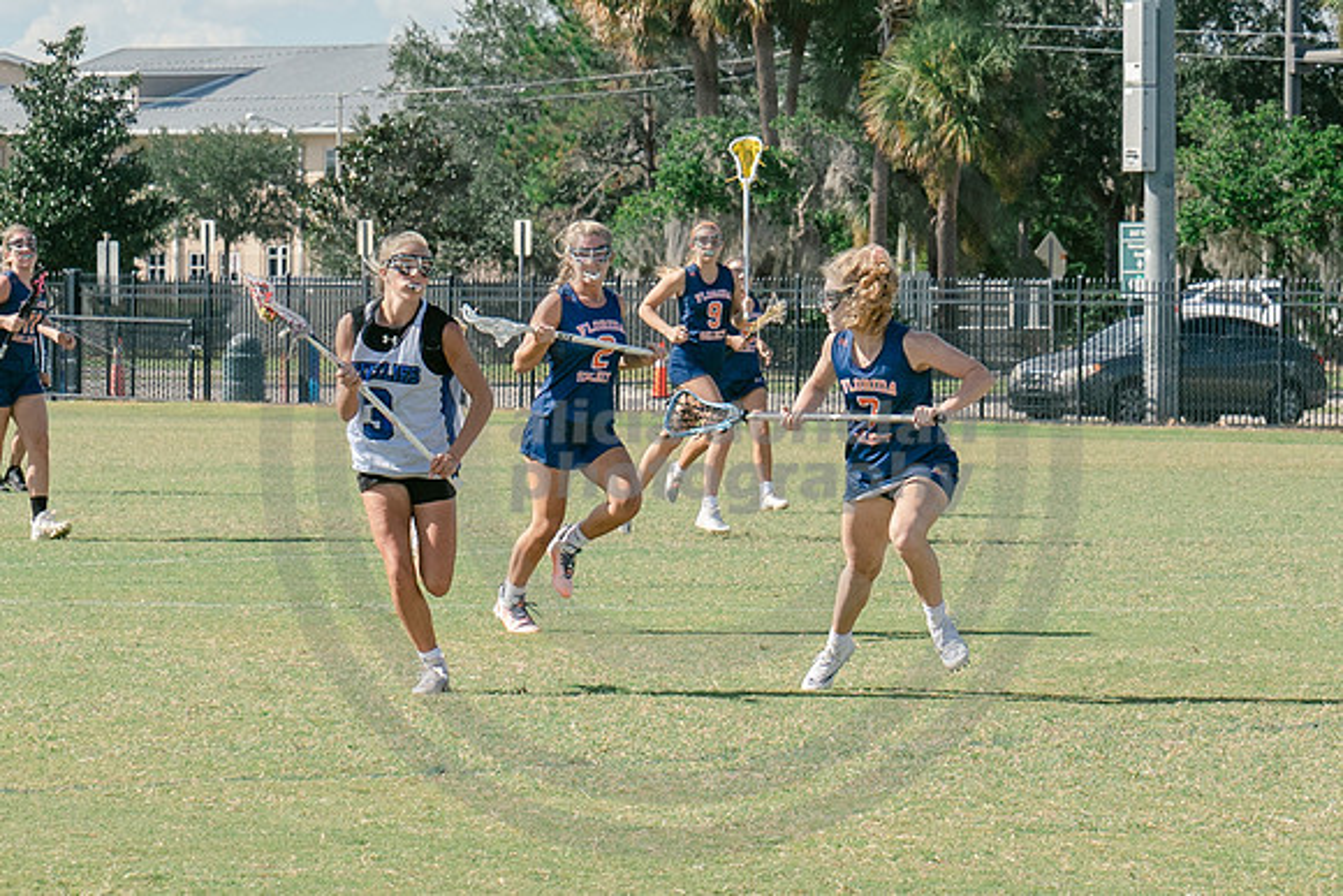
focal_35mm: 222
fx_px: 8281
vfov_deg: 6.2
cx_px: 1066
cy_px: 490
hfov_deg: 9.3
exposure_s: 1/1000
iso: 250
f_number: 5.6
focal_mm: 70
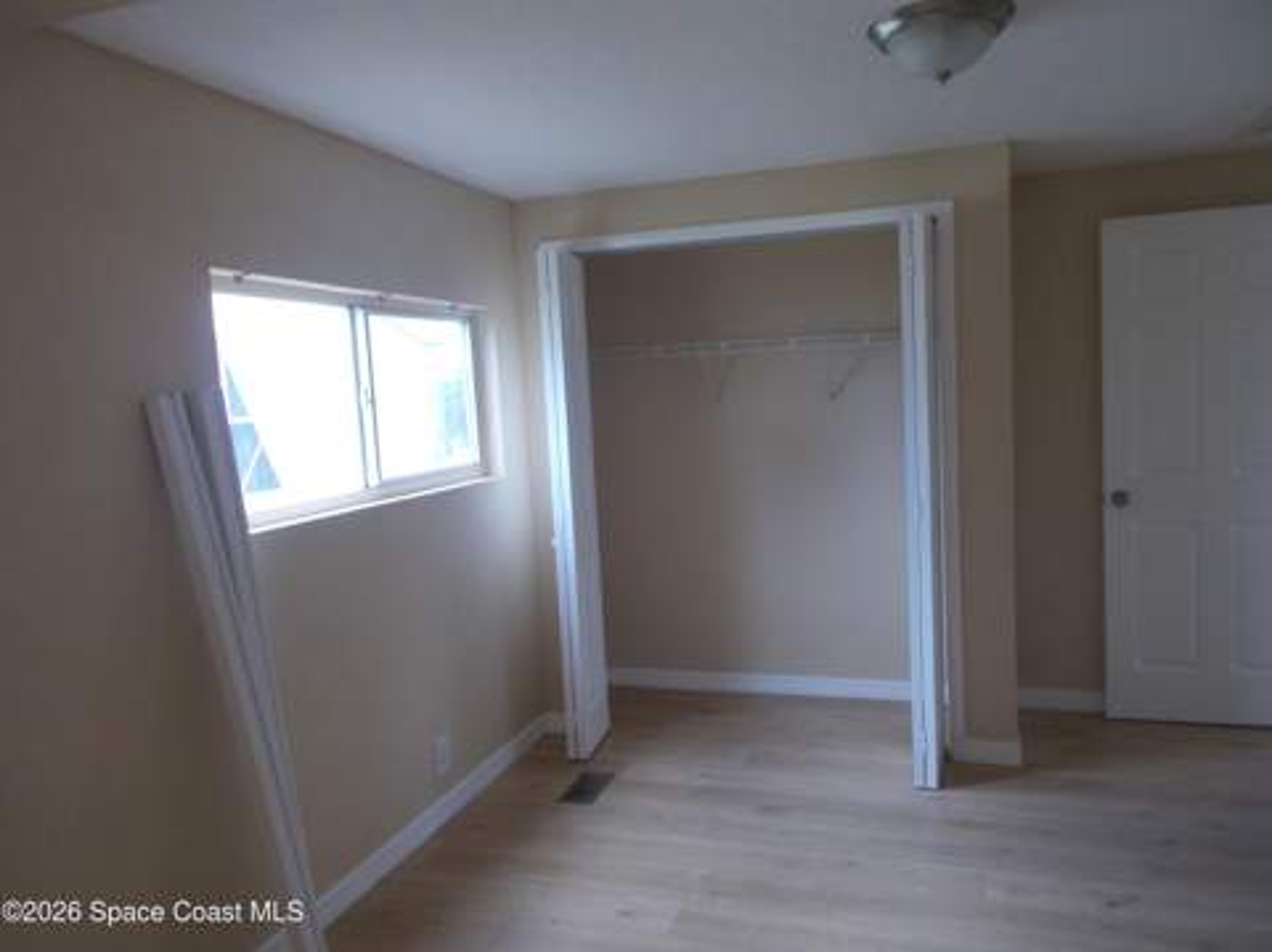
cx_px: 636
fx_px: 954
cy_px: 476
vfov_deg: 53.0
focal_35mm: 26
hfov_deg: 67.4
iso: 125
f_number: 3.2
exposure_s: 1/25
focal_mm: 4.6
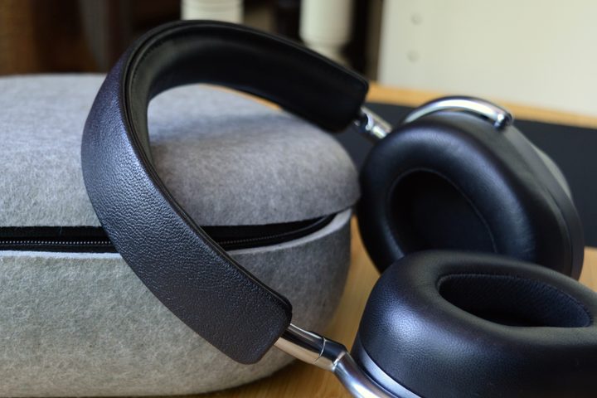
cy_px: 199
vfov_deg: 28.9
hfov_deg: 42.3
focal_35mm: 46
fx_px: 771
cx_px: 298
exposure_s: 1/15
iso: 400
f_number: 4.2
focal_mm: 31
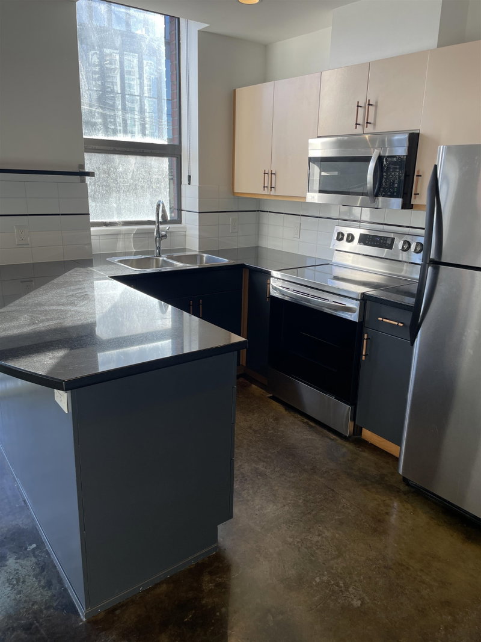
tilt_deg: -15.9
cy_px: 321
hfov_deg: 53.1
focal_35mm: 26
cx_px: 240
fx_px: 482
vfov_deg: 67.3
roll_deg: -0.5
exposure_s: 1/141
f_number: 1.6
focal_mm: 4.2
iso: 32
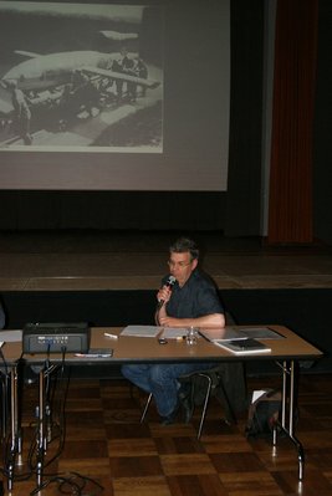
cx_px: 166
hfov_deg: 29.9
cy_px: 248
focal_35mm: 45
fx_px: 621
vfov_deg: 43.6
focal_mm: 30
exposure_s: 1/60
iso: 400
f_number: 5.6
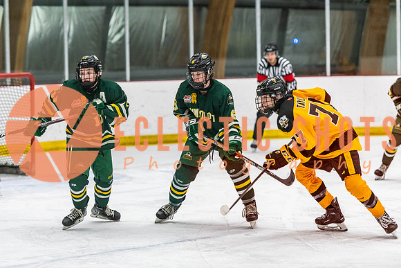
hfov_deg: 14.1
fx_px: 1625
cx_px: 188
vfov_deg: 9.4
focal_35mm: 146
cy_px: 129
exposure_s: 1/640
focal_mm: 135
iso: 2200
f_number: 2.8
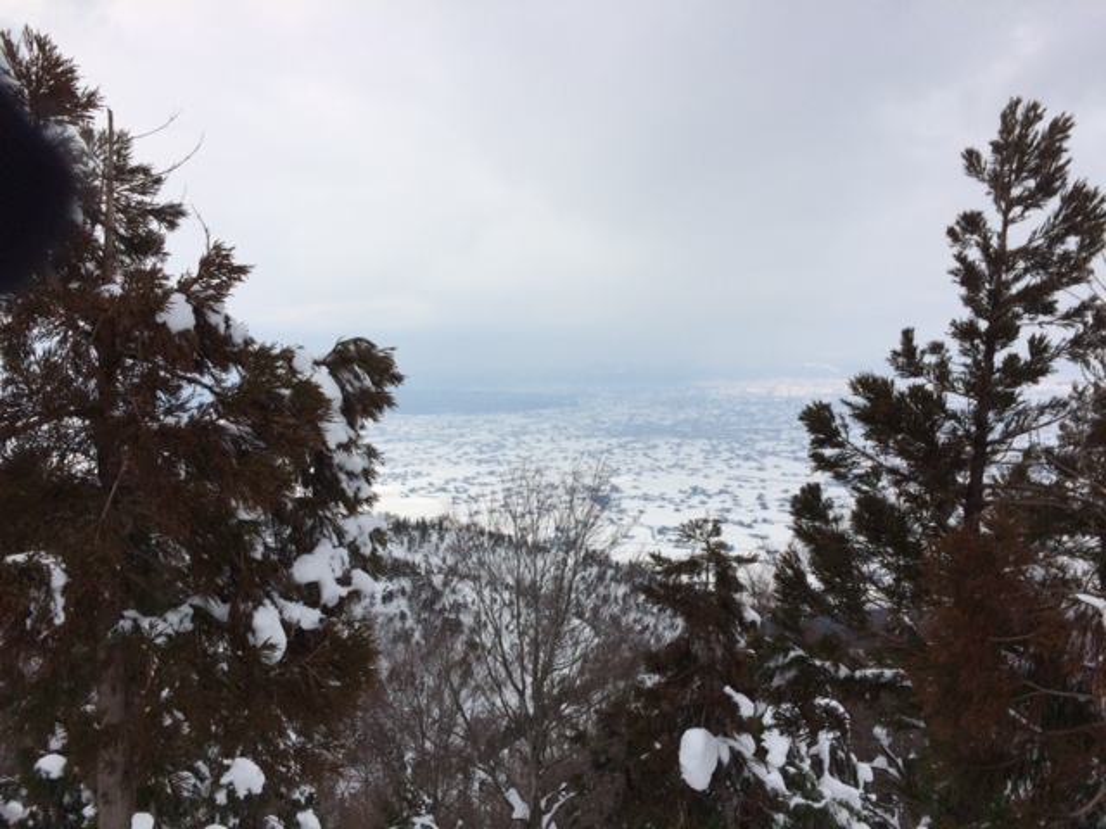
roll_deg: +0.5
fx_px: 927
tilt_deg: -6.9
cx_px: 553
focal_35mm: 29
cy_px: 414
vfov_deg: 48.2
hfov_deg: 61.7
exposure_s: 1/2740
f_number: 2.2
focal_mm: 4.15
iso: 32
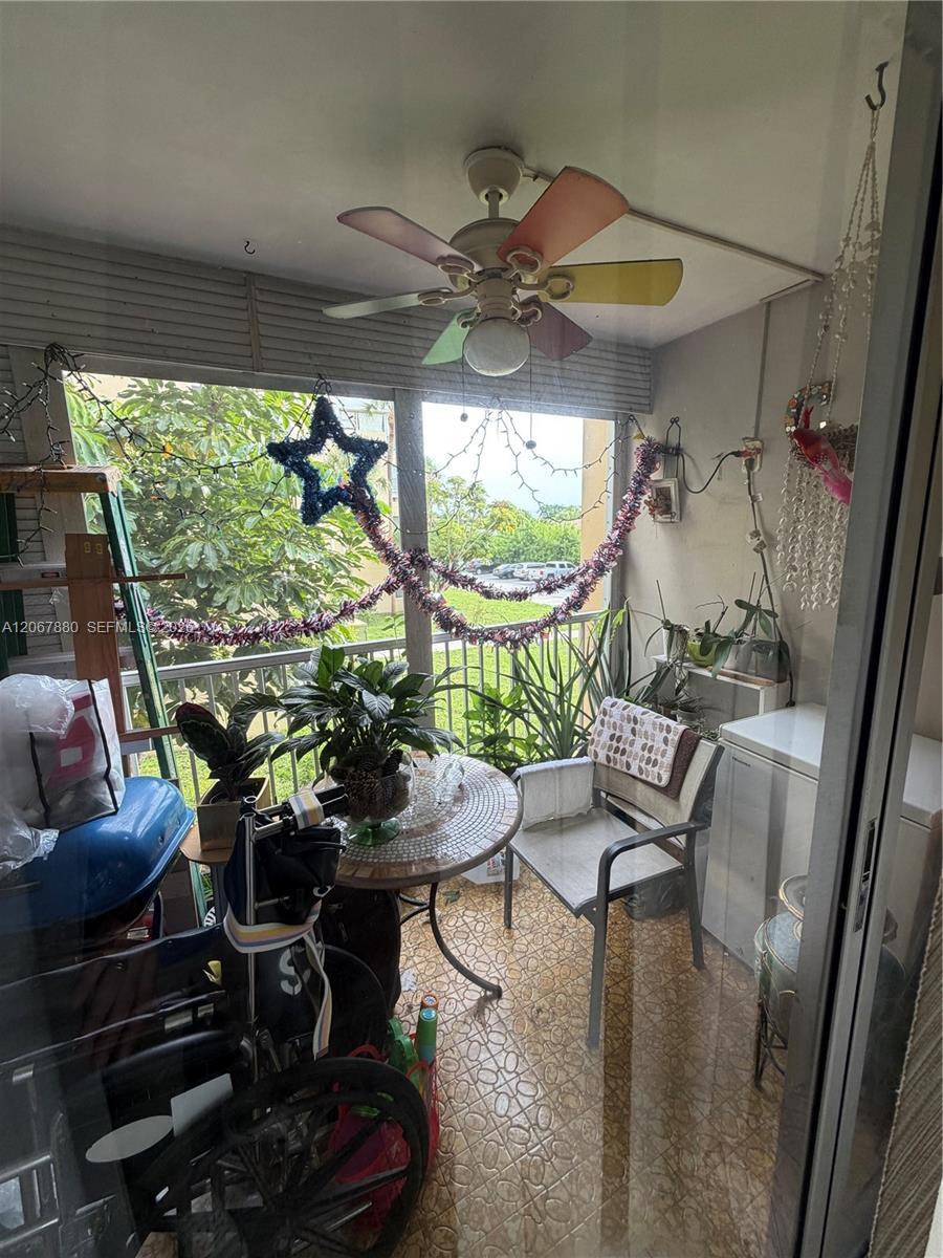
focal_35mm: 14
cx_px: 472
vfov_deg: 102.1
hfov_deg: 85.7
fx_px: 509
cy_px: 629
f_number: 2.2
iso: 125
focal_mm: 2.22
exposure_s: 1/121
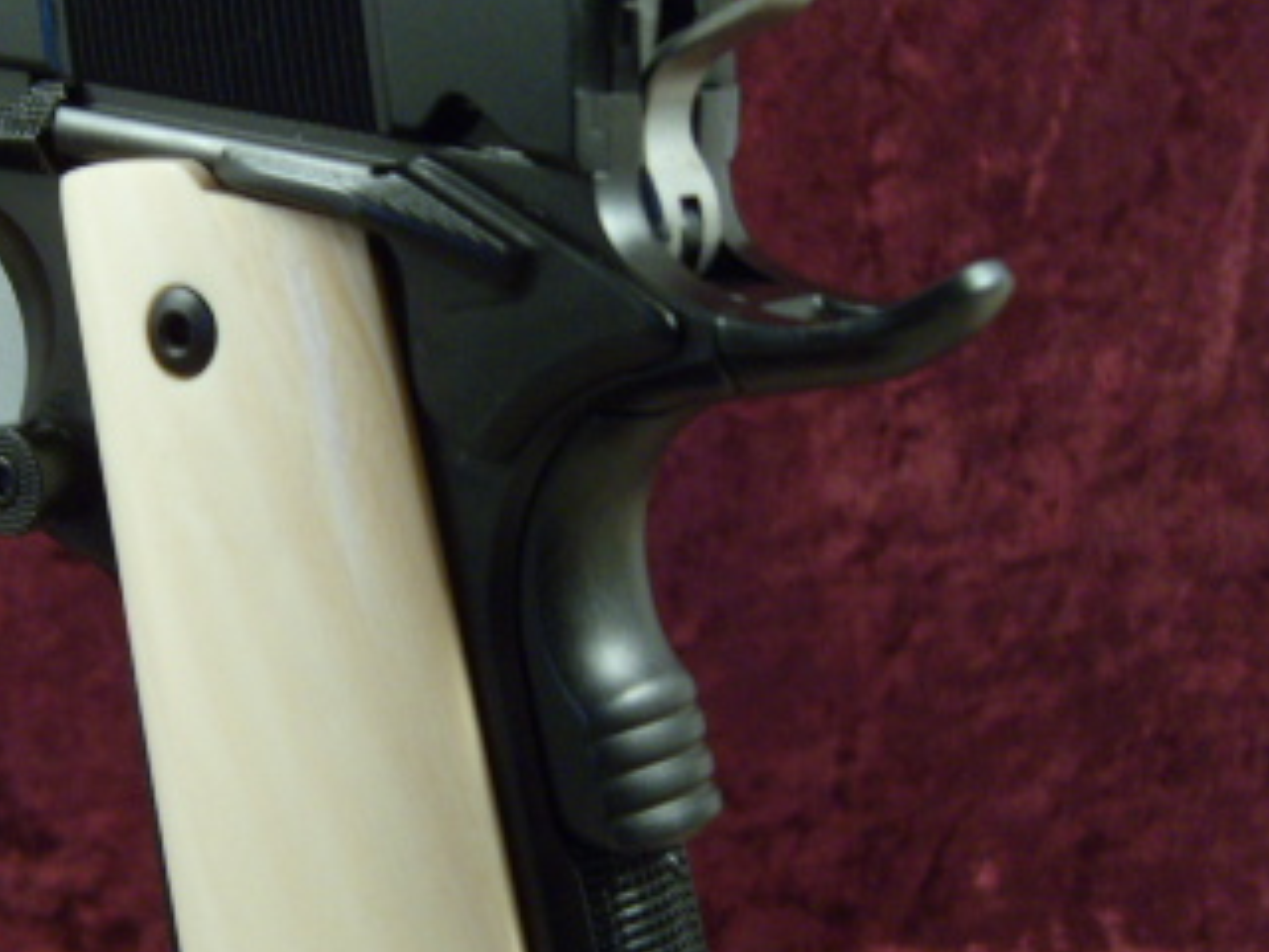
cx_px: 123
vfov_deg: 21.0
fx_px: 2566
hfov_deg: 26.8
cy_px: 555
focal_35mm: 70
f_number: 2.8
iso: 200
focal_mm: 7.4
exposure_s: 1/20
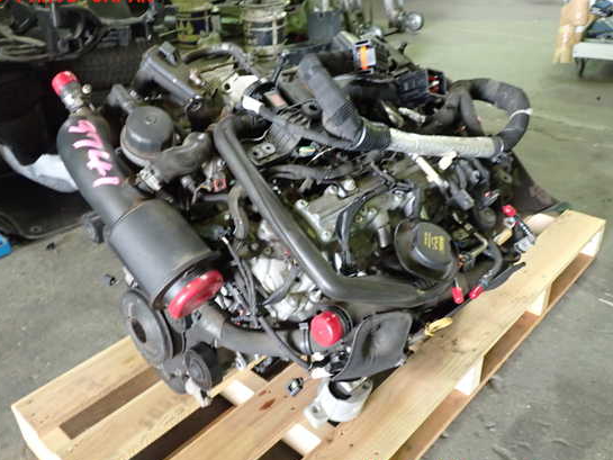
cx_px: 286
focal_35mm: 33
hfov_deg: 55.3
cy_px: 234
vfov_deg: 43.0
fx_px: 585
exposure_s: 1/30
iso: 500
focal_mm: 5.4
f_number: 2.3
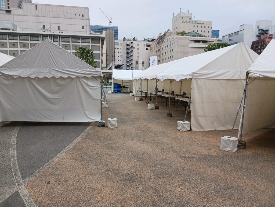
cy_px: 104
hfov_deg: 65.3
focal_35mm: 27
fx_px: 214
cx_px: 138
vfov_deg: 51.4
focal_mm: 4
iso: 25
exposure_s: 1/120
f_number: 1.8
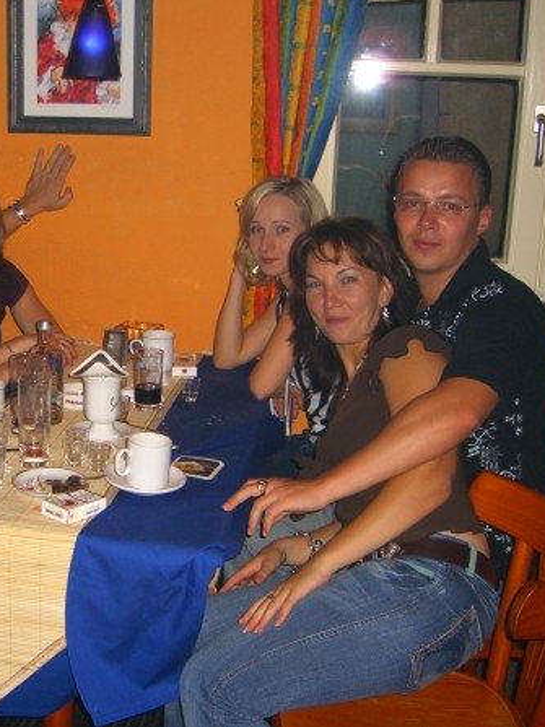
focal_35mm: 51
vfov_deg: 37.5
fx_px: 1071
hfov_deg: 27.8
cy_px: 363
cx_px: 86
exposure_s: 1/60
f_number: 2.8
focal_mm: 7.9
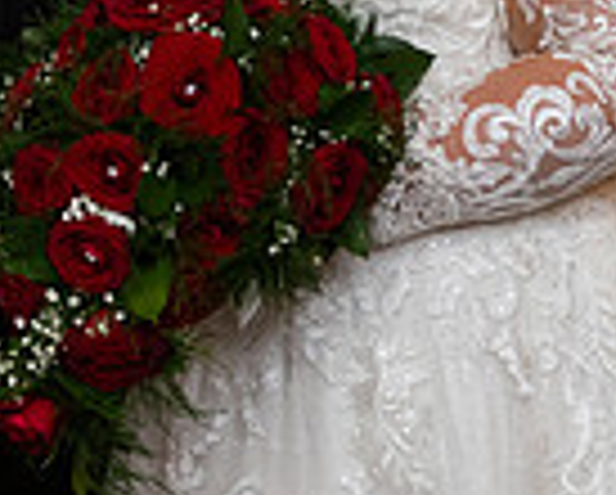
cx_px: 171
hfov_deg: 14.2
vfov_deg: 11.2
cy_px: -115
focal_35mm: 135
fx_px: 2465
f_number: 3.5
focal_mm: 34
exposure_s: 1/160
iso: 800
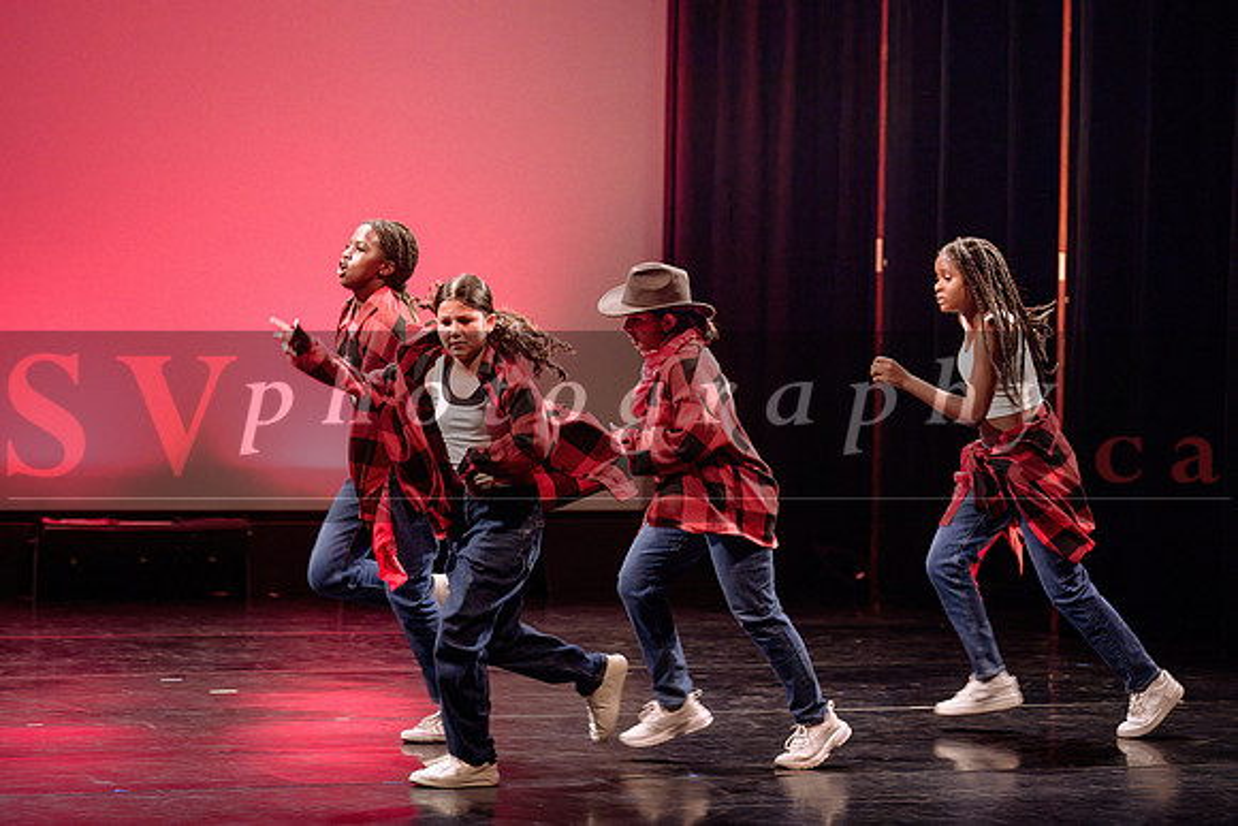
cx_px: 547
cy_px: 331
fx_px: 4334
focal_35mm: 126
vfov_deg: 10.9
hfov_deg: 16.3
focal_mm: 100
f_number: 2.8
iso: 1600
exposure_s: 1/200
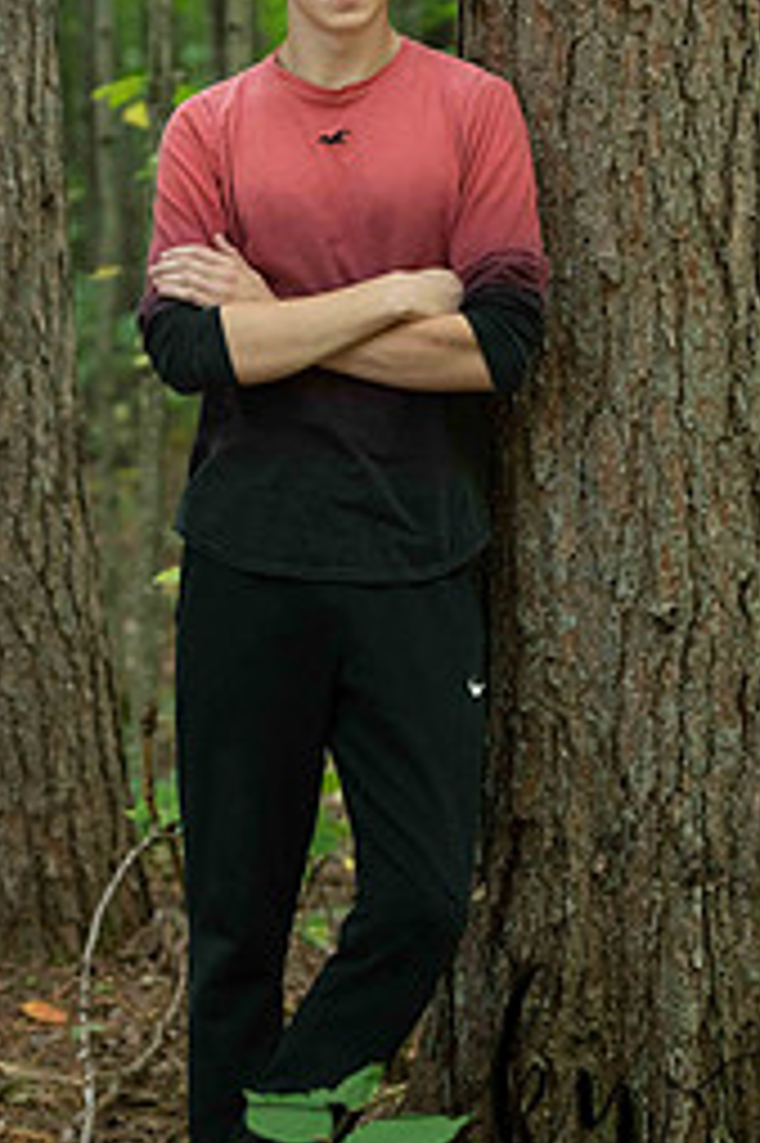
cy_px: 351
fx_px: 3932
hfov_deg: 11.0
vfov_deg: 16.5
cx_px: 328
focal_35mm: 124
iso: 800
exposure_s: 1/200
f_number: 2.8
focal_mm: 70
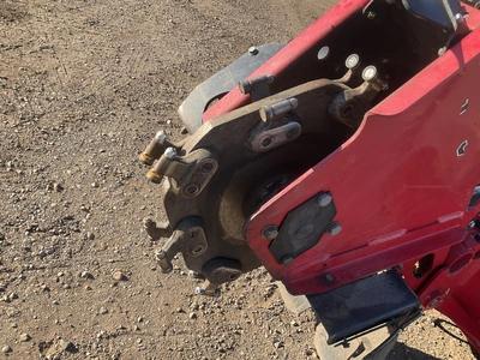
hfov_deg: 61.7
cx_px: 240
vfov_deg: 48.2
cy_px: 180
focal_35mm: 29
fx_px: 402
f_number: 1.8
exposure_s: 1/534
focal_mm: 3
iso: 25
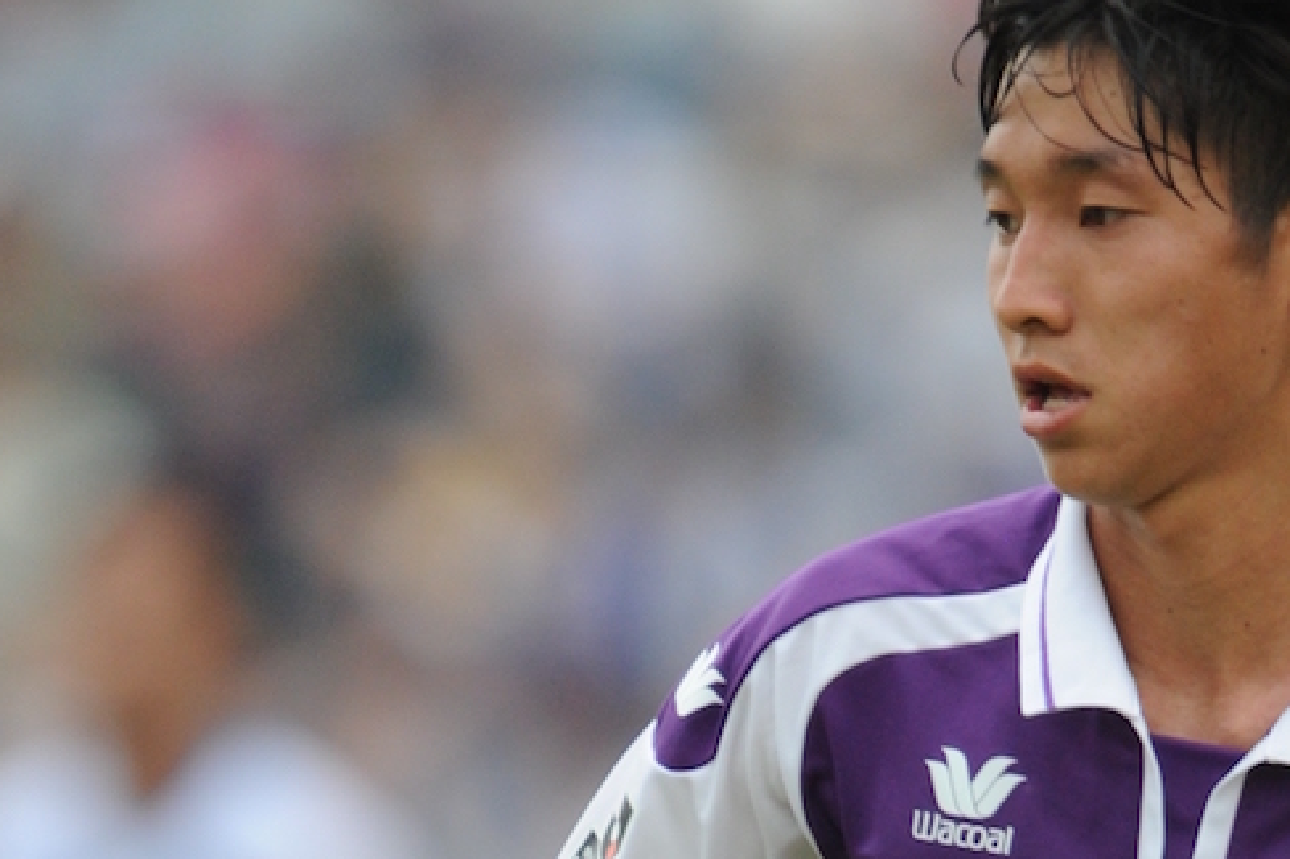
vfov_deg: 1.4
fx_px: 35246
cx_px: 975
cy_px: 451
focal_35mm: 984
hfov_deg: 2.1
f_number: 5.6
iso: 1600
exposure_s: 1/1000
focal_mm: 600
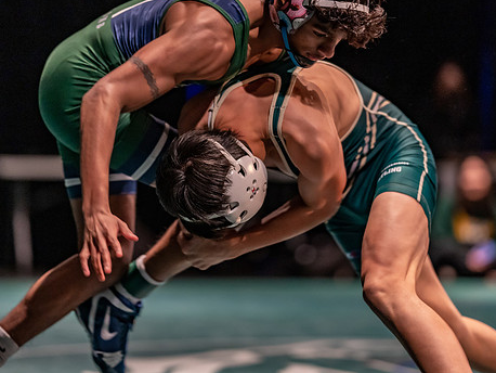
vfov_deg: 8.4
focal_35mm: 176
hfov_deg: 11.2
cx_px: 245
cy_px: 150
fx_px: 2523
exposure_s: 1/400
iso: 2500
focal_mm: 135
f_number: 1.8
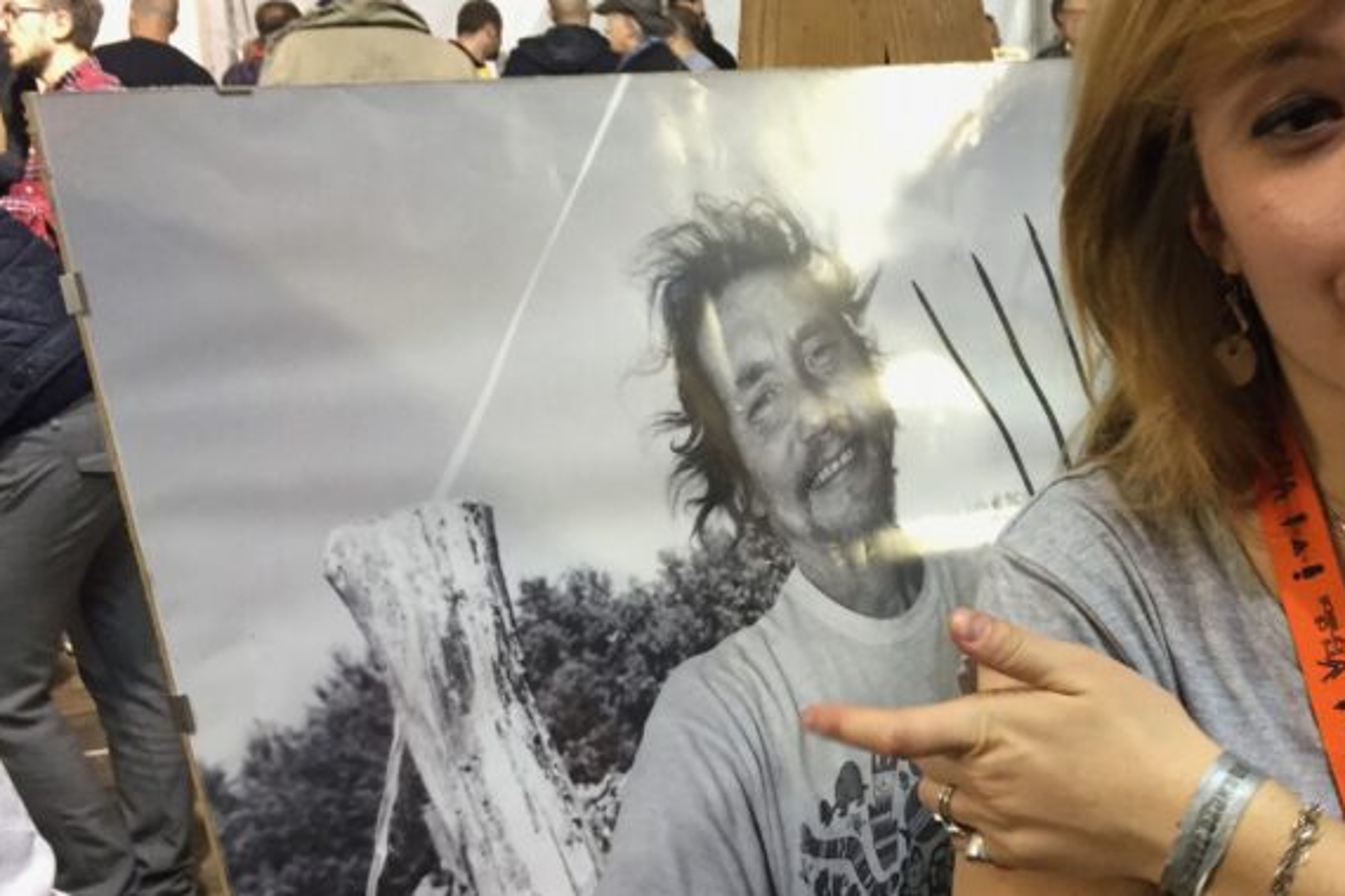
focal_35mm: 45
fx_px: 1681
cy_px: 488
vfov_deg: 29.8
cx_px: 993
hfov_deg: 42.4
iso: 200
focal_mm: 4.15
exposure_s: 1/33
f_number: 2.2
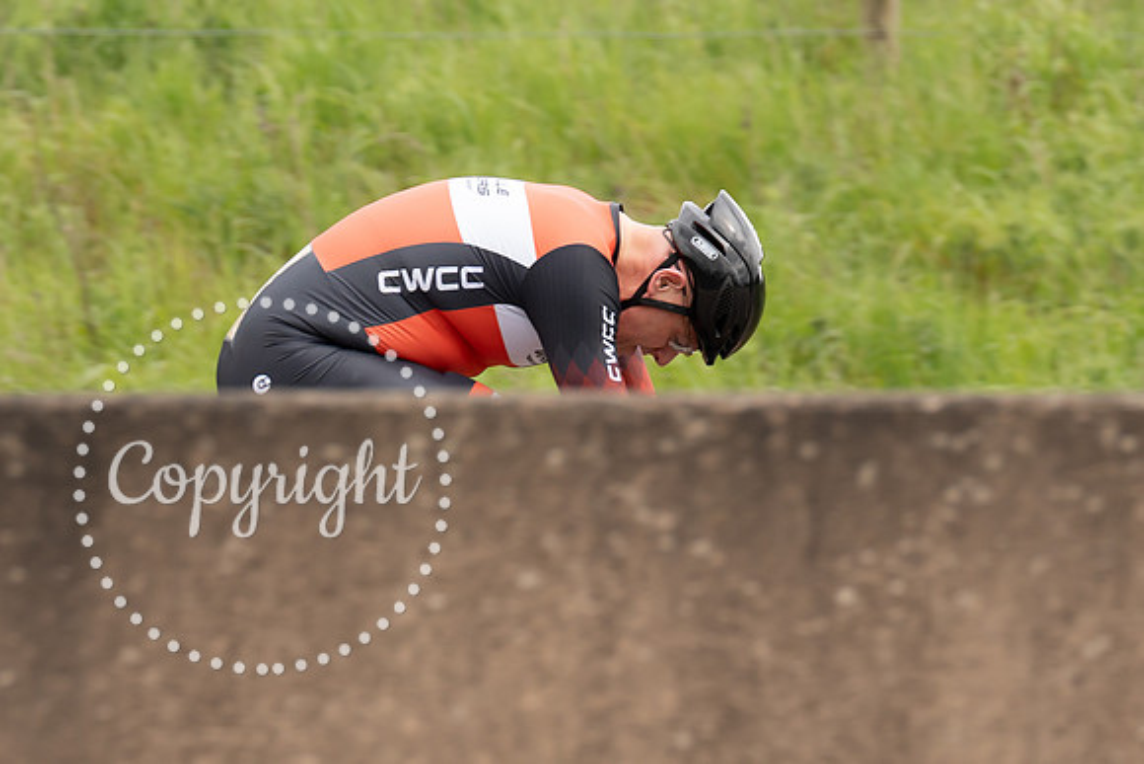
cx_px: 541
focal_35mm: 489
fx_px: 15544
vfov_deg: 2.8
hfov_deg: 4.2
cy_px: 364
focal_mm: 200
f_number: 4
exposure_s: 1/1000
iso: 320
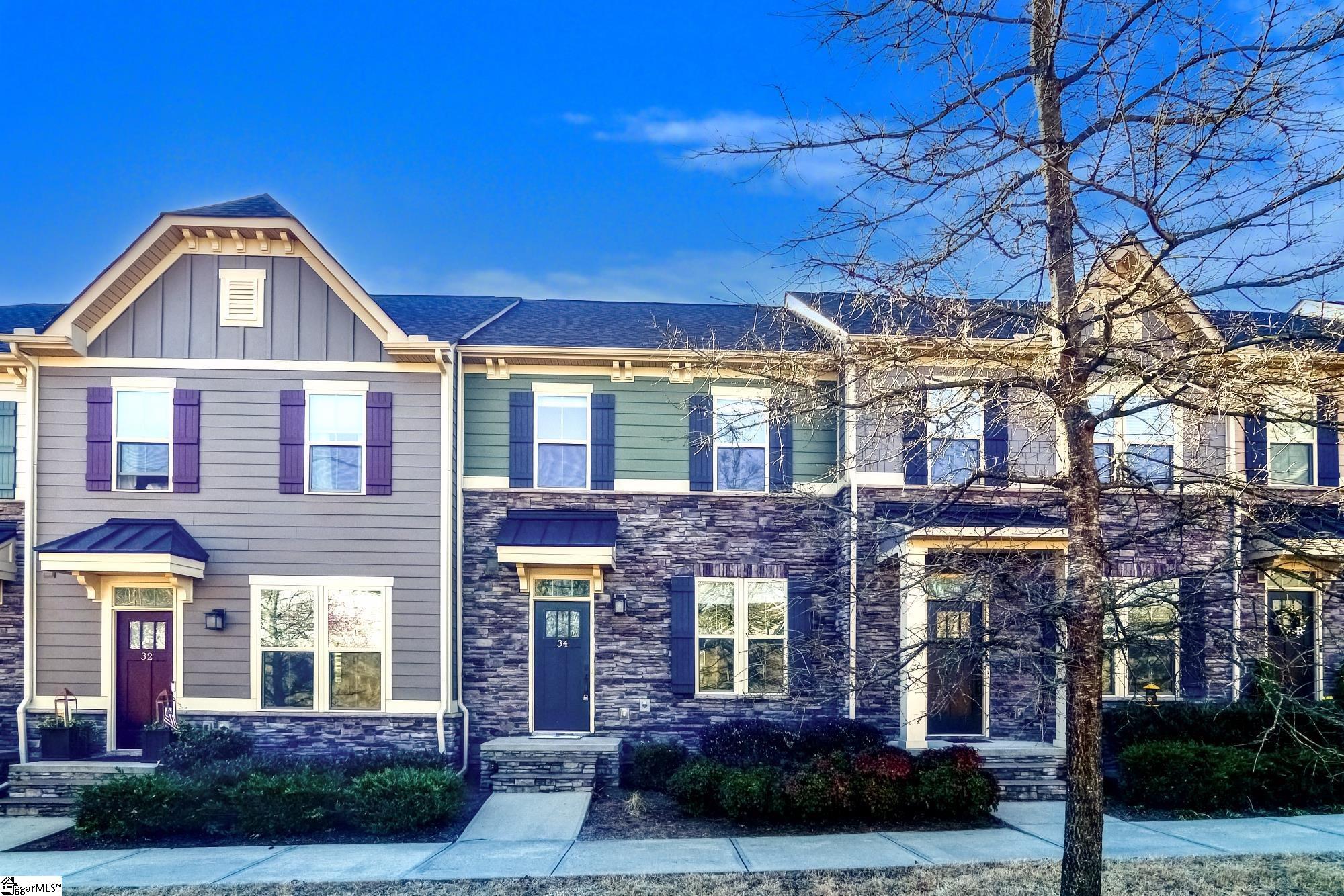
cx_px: 672
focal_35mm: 16
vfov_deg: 73.8
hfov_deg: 96.7
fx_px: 597
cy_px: 448
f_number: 8
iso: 200
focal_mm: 11
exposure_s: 1/250
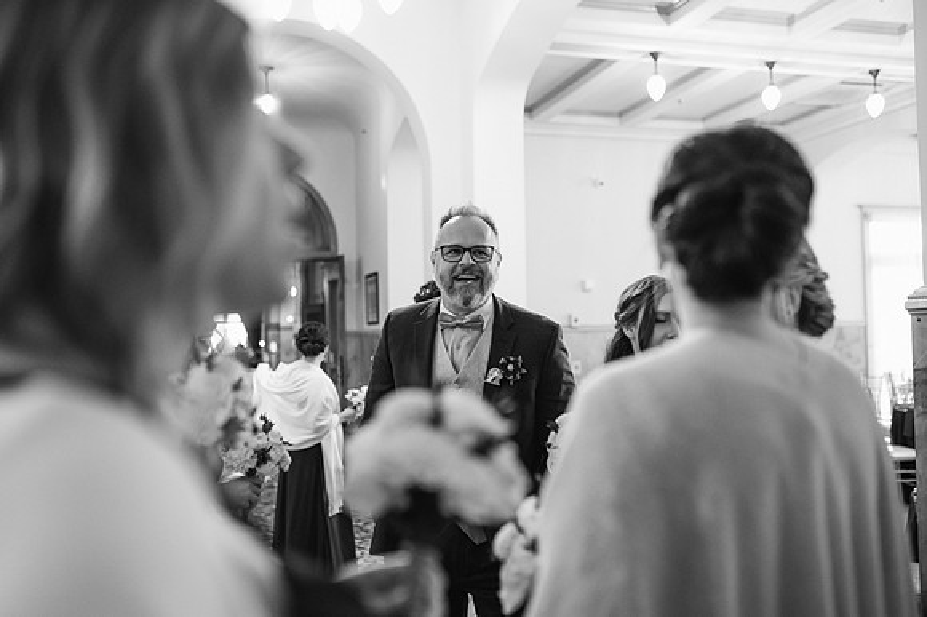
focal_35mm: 36
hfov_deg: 52.9
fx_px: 932
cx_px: 473
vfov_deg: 36.6
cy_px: 302
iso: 1250
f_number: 2
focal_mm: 35
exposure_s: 1/125
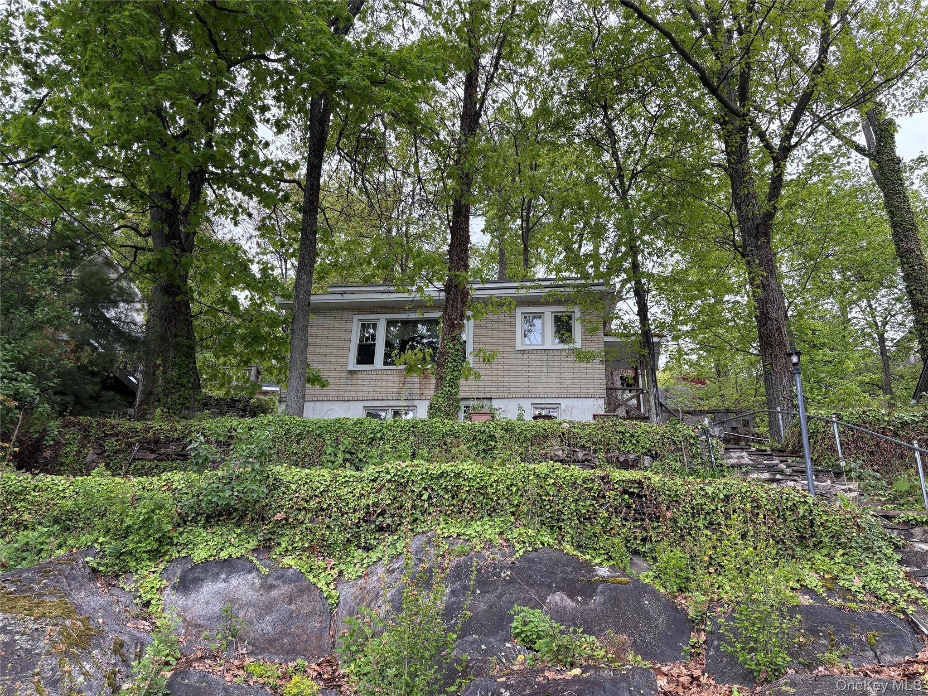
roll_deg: -2.4
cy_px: 348
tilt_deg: +24.3
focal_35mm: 26
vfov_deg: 53.1
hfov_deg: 67.3
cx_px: 464
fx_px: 697
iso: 64
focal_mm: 5.96
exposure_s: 1/503
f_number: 1.6
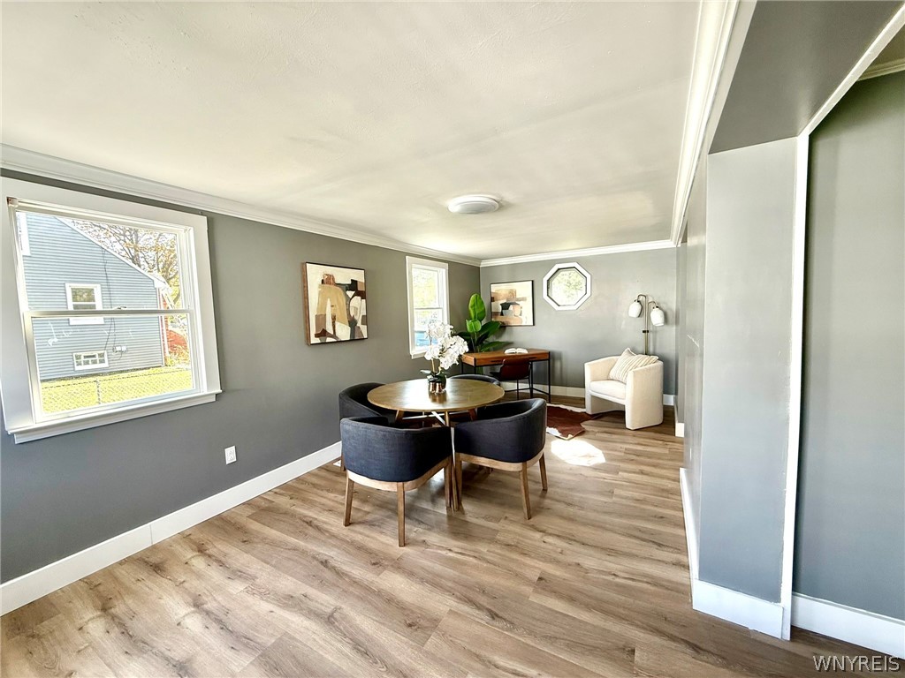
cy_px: 339
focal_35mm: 14
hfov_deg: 102.1
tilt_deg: -4.3
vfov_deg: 85.7
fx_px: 366
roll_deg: +1.8
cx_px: 452
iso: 125
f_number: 2.2
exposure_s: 1/99
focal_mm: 2.22
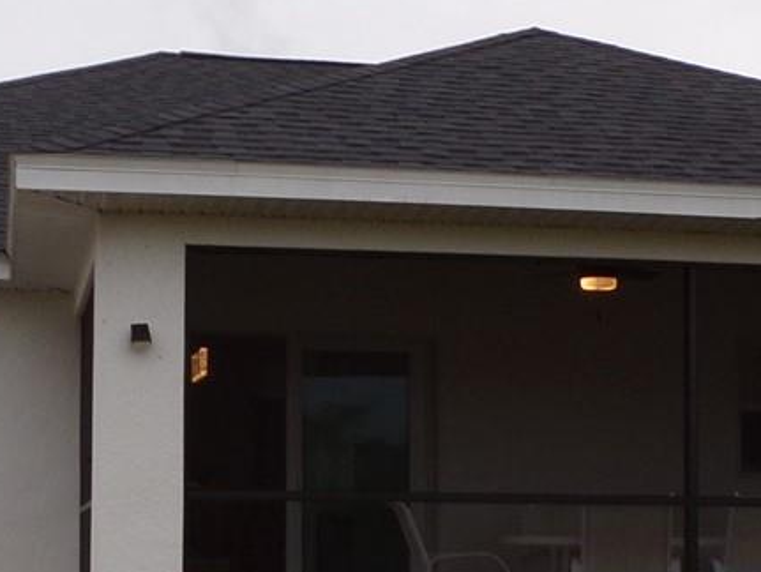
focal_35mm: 89
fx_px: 1958
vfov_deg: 16.5
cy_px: 457
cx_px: 399
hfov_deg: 22.0
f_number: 5.8
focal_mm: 4.3
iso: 80
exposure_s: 1/100
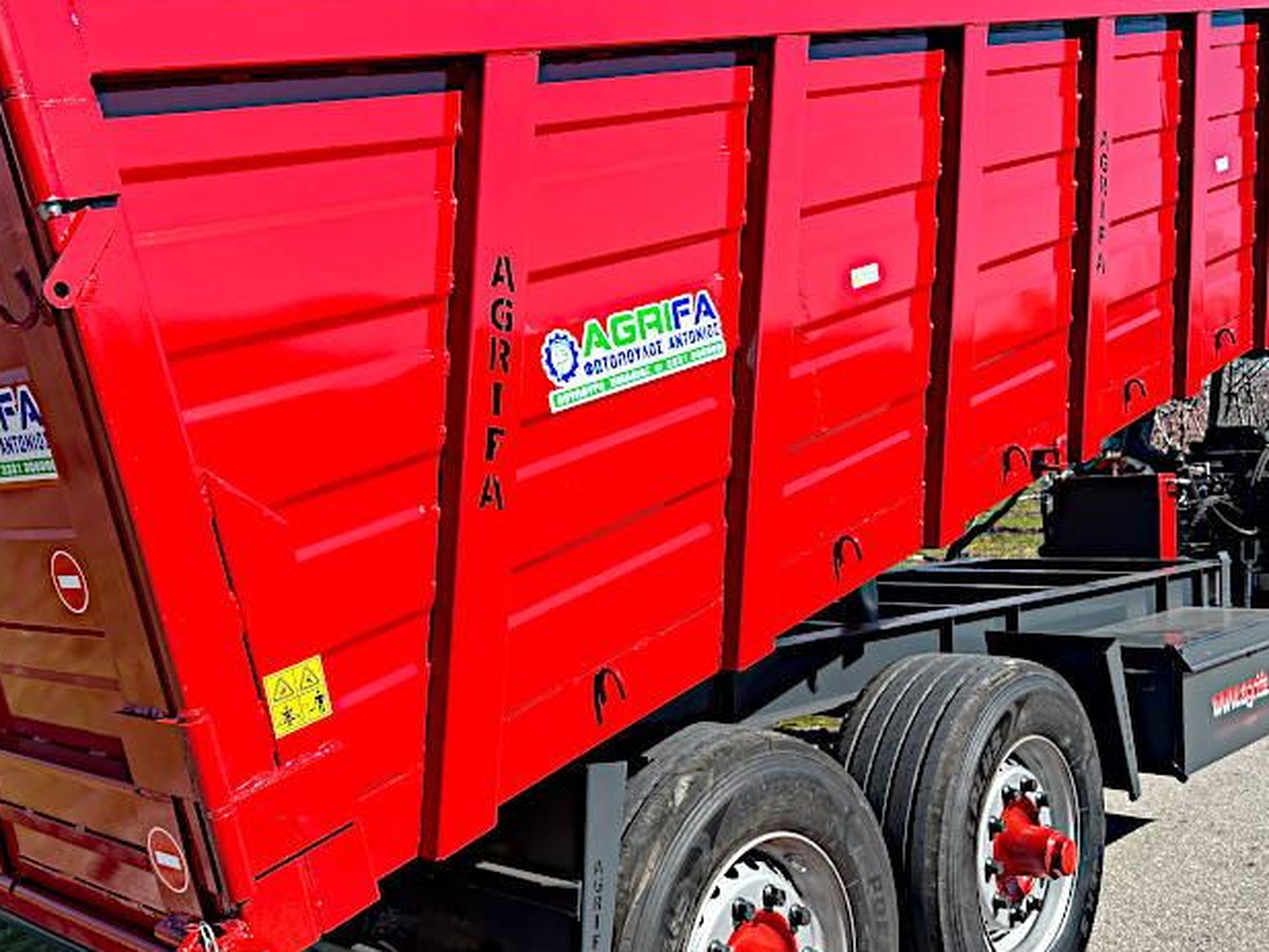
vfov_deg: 40.6
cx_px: 520
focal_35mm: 35
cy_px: 546
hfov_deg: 52.3
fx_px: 1283
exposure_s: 1/2299
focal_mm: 6.86
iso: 80
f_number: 1.78
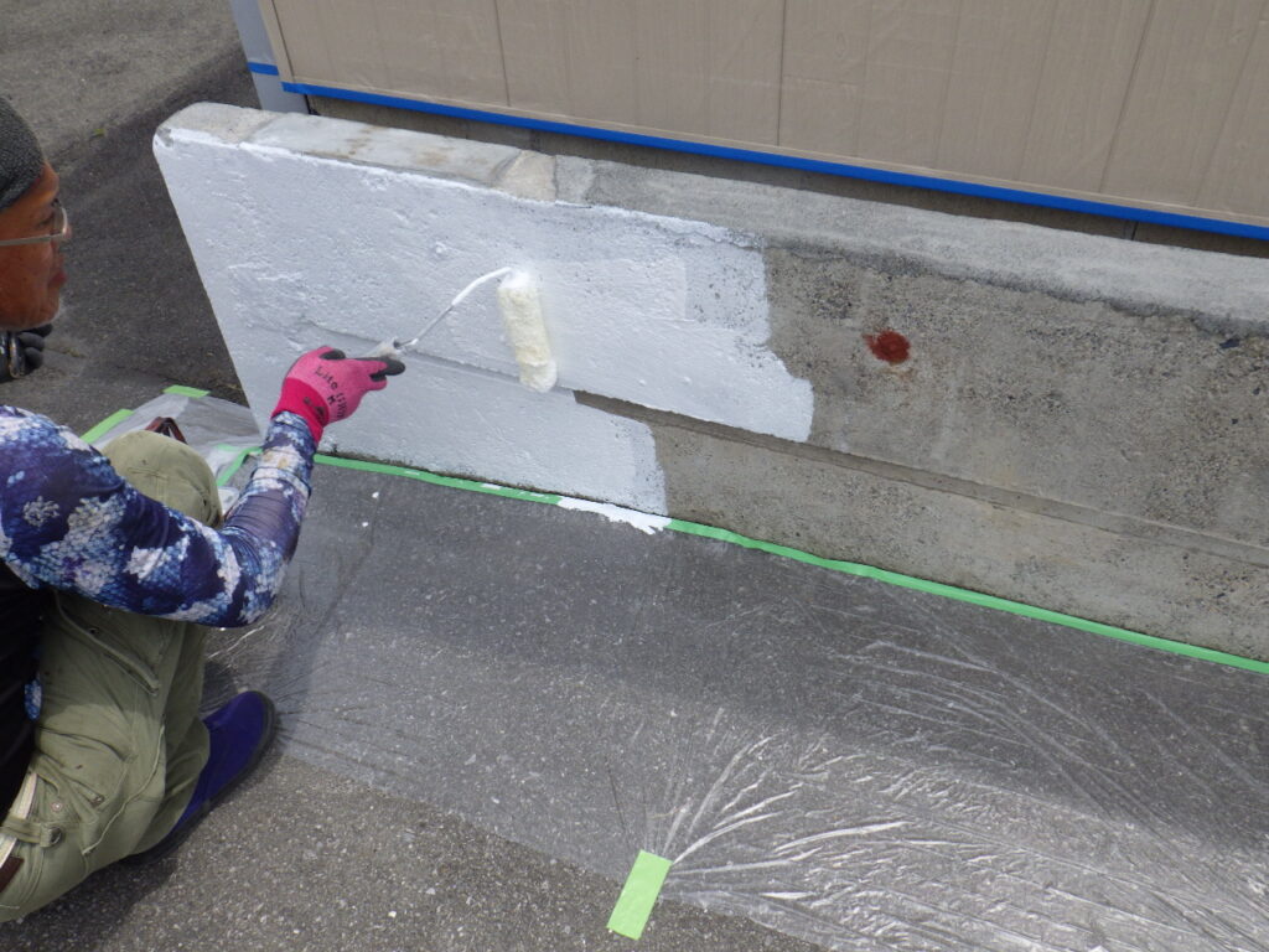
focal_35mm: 28
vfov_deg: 49.7
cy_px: 476
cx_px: 634
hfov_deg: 63.4
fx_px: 1026
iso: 125
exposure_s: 1/640
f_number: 4.2
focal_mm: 5
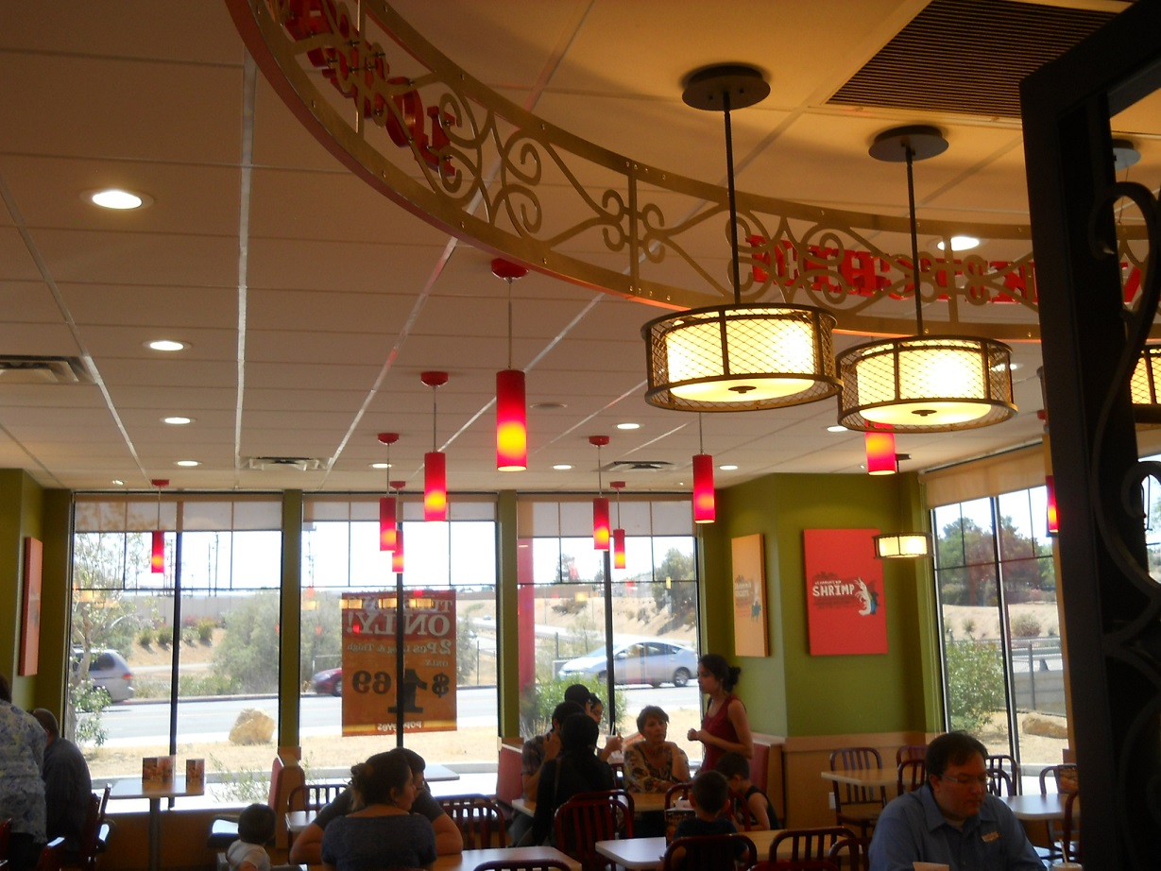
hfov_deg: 45.8
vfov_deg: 35.1
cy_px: 436
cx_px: 580
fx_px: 1375
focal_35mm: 41
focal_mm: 6.72
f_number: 3.1
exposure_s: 1/60
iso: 80
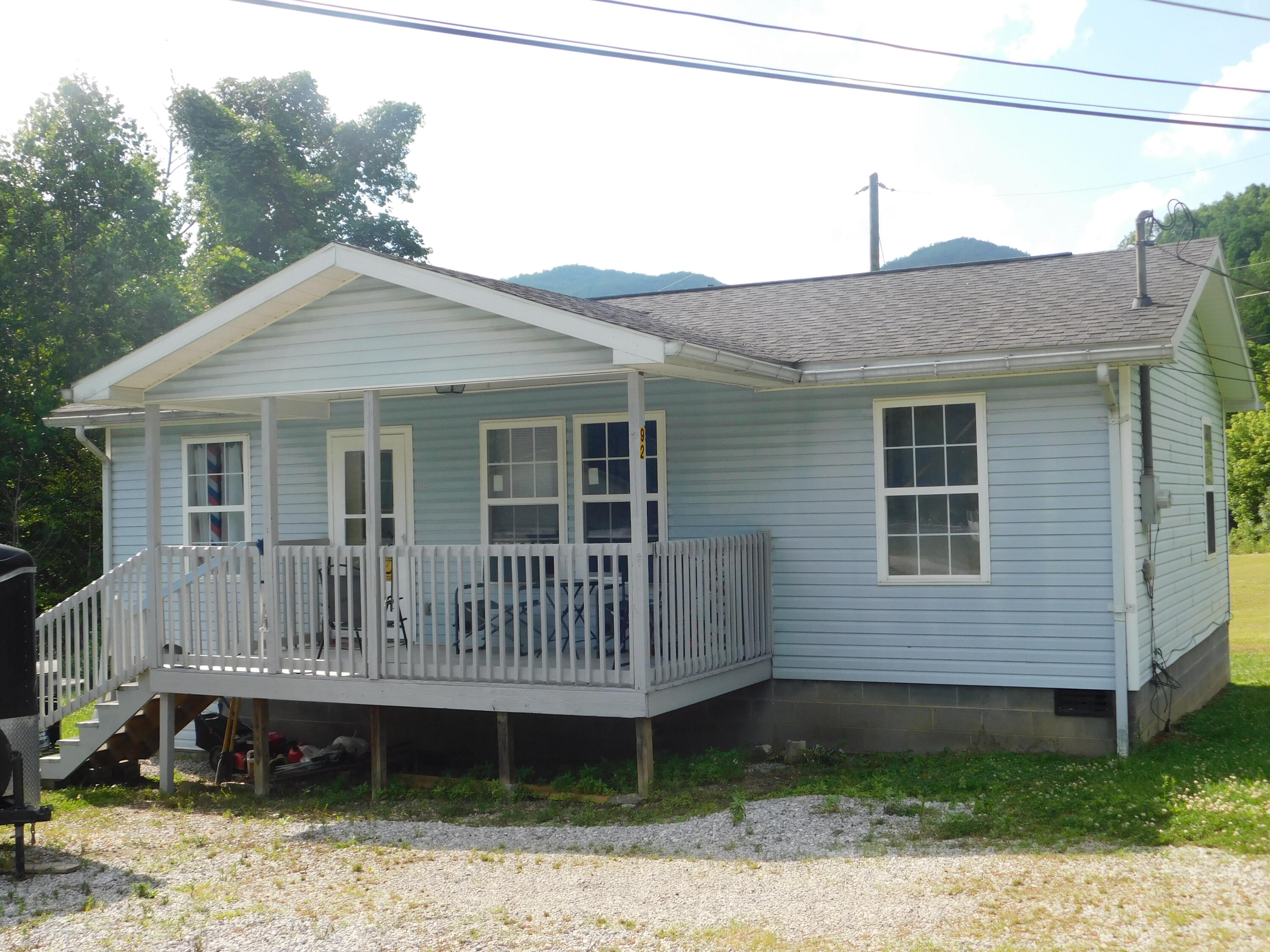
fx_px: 1468
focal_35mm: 40
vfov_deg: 36.0
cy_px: 476
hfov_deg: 46.8
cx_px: 635
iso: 125
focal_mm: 7.1
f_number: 3.6
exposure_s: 1/640
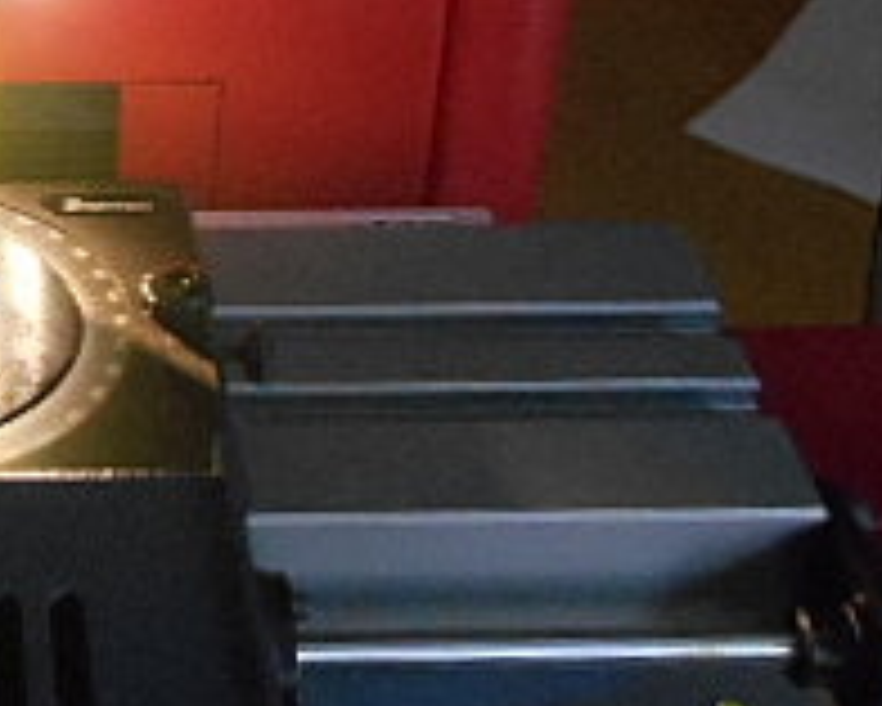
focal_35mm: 83
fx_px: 2168
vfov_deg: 18.4
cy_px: 211
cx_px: -104
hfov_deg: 21.7
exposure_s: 1/250
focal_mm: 4.7
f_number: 3.4
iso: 800
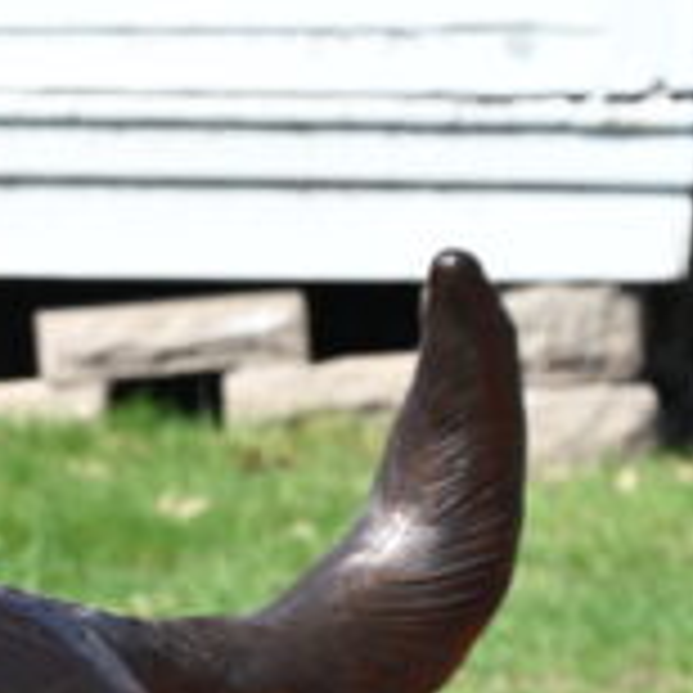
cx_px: -711
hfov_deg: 7.3
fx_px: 5187
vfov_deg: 7.5
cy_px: 947
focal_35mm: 229
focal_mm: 54
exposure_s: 1/320
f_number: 6.3
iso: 100
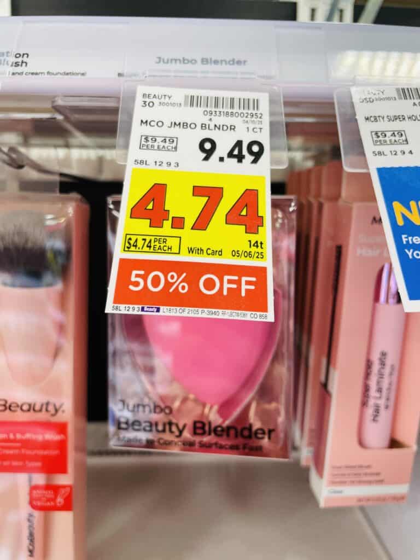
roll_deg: -0.8
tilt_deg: -7.8
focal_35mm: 26
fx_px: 421
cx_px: 210
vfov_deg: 67.3
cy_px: 280
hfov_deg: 53.1
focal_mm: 4.2
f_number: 1.6
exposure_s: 1/64
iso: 40
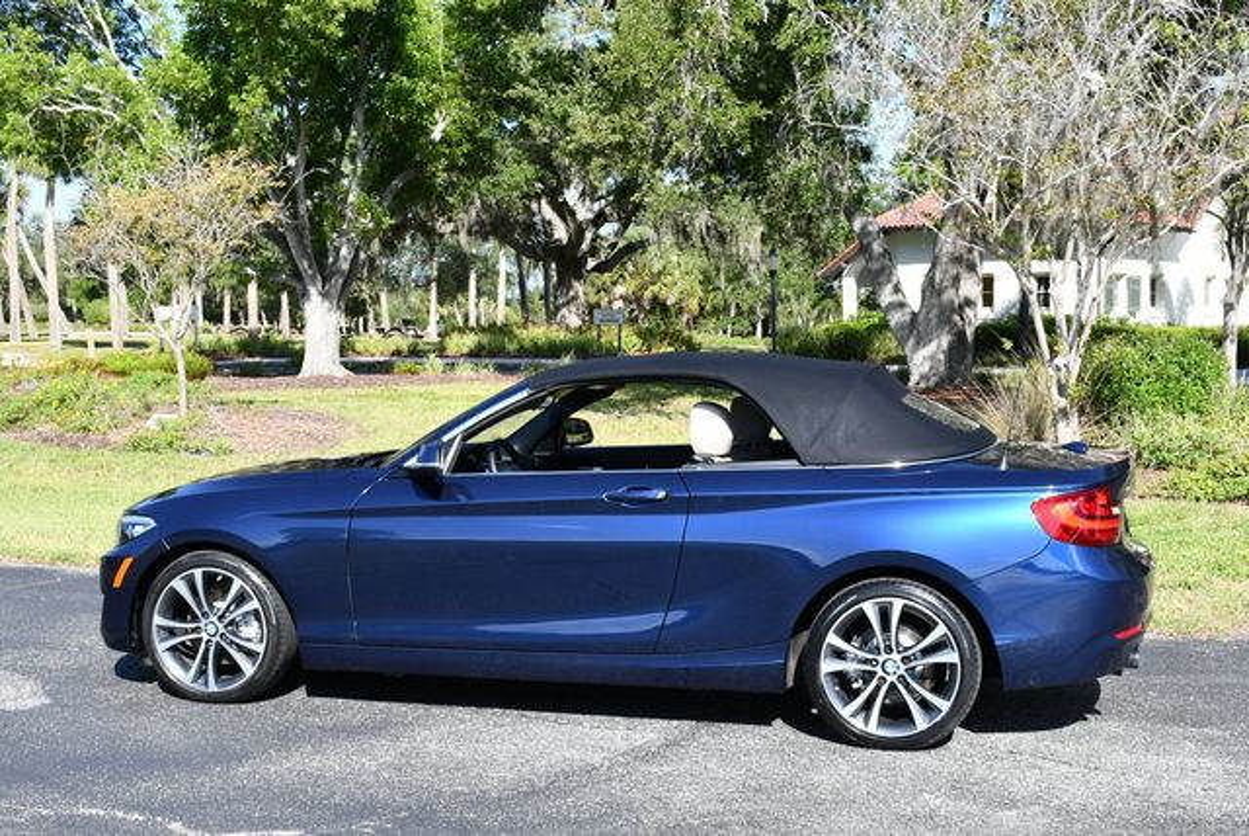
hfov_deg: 41.1
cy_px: 418
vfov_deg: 28.1
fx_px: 1667
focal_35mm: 48
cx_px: 624
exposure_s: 1/250
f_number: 8
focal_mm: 24
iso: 200
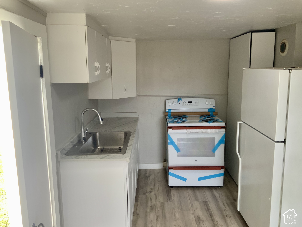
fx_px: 253
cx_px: 151
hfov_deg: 61.7
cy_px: 114
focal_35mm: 29
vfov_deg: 48.2
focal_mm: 3
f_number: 1.8
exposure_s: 1/120
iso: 64
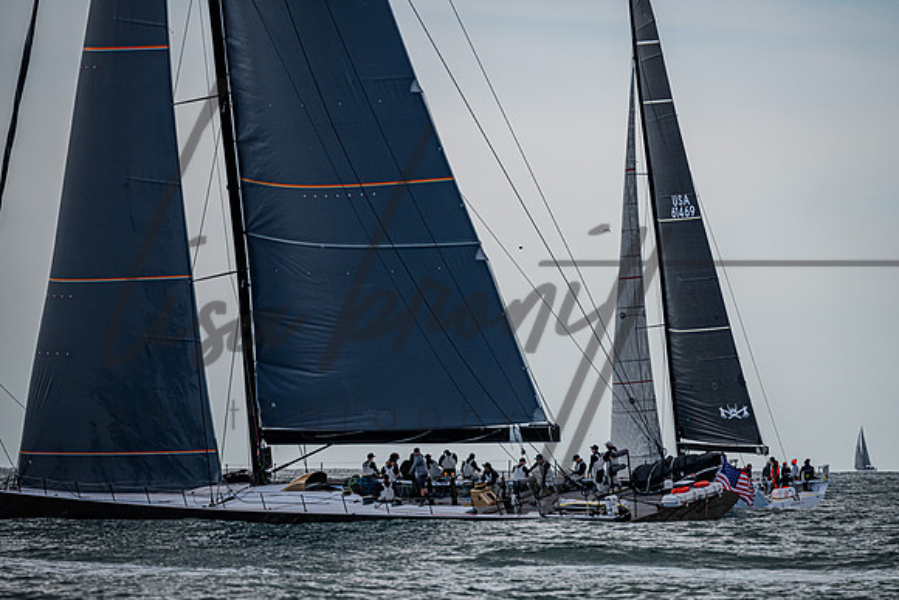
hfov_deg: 5.6
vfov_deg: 3.7
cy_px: 294
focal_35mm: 367
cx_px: 546
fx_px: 9164
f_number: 5.6
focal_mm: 300
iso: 400
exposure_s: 1/2000
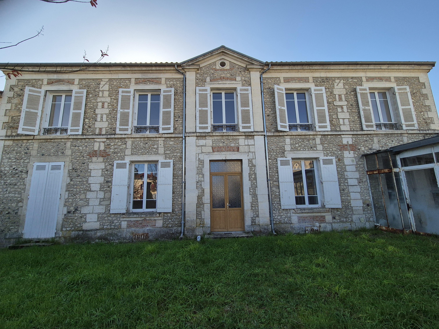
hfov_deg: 106.2
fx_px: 165
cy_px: 164
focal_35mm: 13
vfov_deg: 89.9
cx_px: 220
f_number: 2.2
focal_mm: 2.2
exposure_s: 1/1156
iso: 50
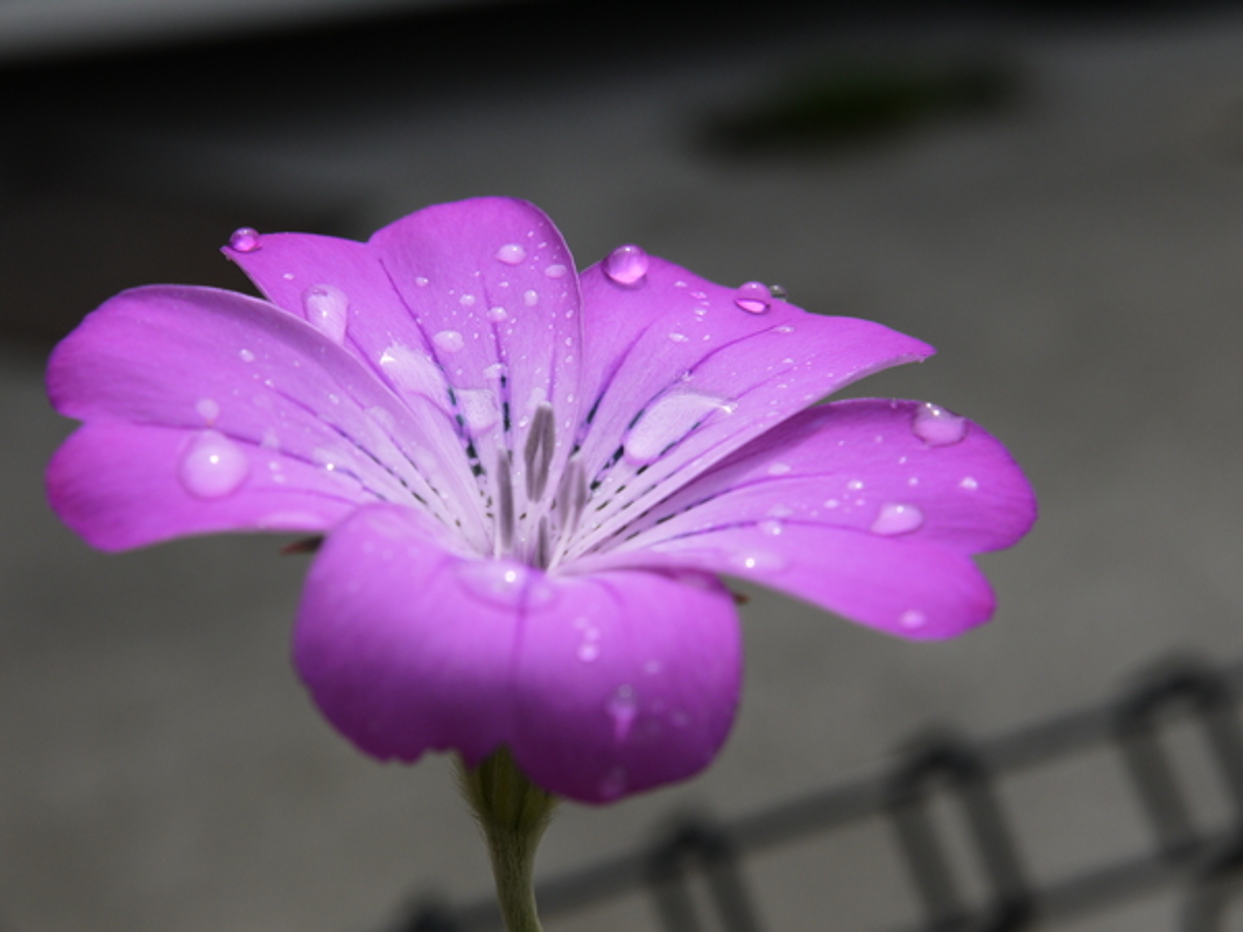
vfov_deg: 20.4
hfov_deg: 27.0
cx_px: 622
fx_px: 2585
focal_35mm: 72
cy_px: 466
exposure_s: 1/320
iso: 100
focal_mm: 36
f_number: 9
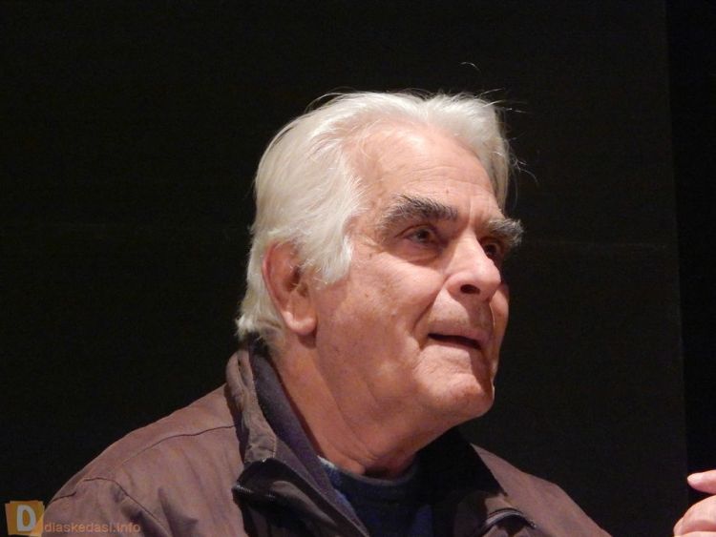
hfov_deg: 17.1
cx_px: 358
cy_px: 268
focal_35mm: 115
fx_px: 2379
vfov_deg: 12.9
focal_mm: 20.5
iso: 3200
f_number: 4.6
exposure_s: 1/50
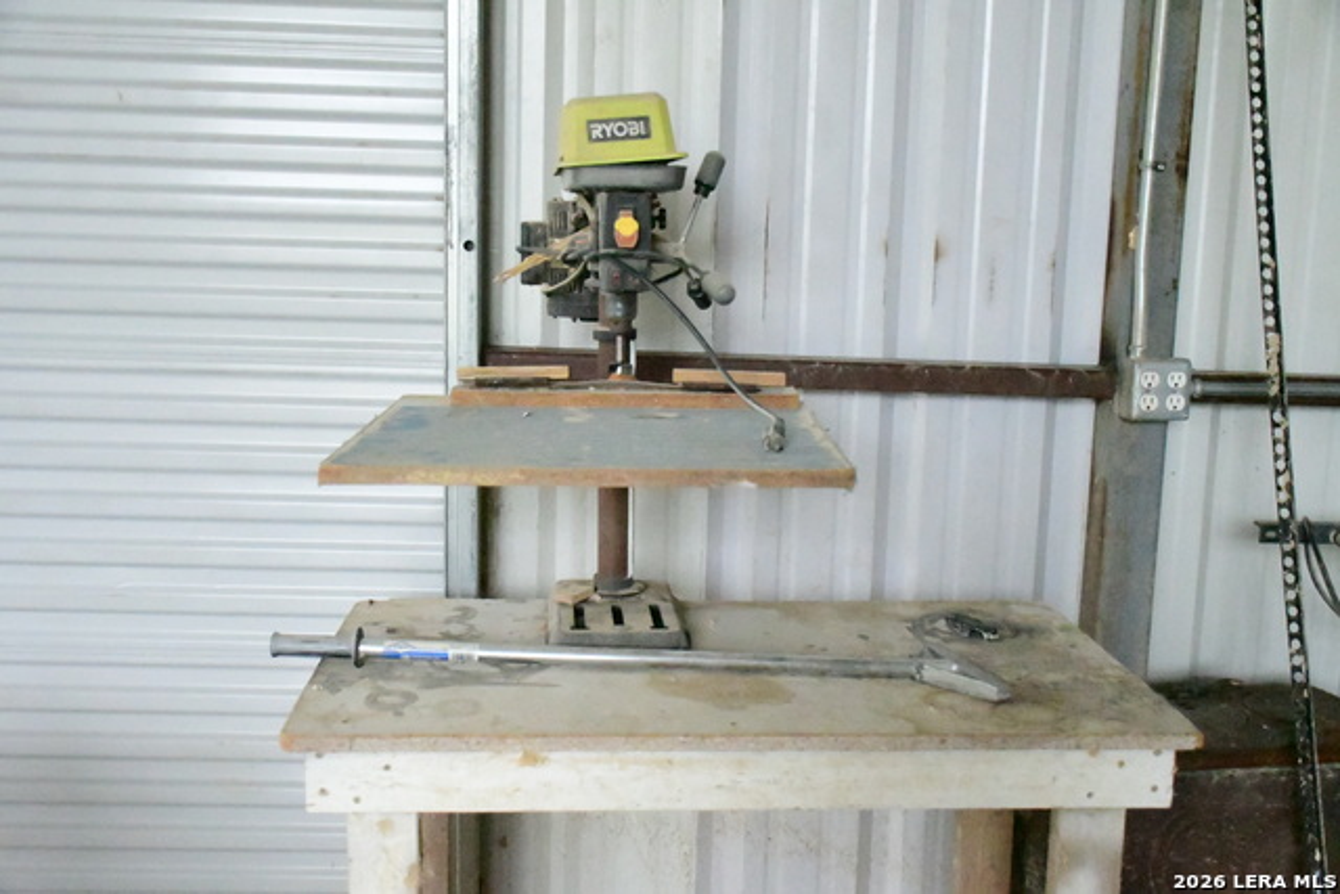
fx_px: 1340
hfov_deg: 53.1
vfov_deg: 36.9
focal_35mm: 36
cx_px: 670
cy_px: 447
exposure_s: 1/8000
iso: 40000
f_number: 3.8
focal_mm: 24
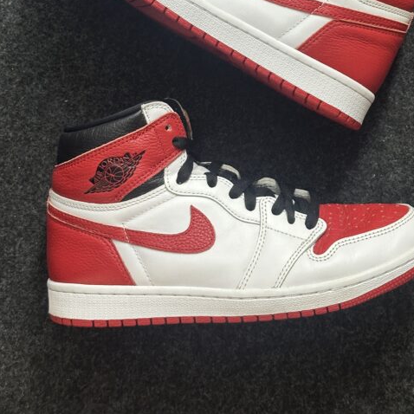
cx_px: 243
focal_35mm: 71
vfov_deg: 24.1
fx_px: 961
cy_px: 104
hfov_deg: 24.3
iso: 250
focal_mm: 6.86
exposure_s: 1/50
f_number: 1.78
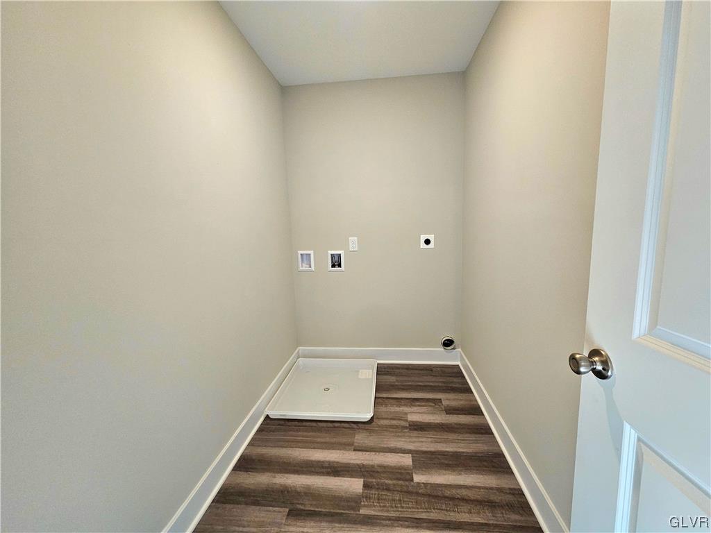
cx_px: 356
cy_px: 266
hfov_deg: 106.2
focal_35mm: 13
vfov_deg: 89.9
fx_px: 267
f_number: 2.2
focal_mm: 2.2
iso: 200
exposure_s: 1/60.2
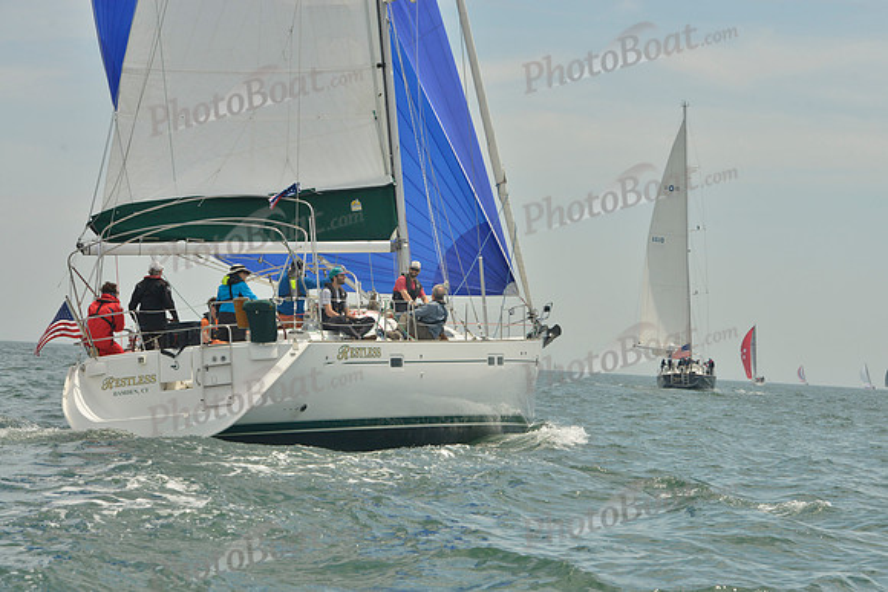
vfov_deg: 13.7
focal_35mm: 100
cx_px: 444
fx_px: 2467
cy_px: 296
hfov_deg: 20.4
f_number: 11
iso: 560
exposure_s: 1/1600
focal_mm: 100
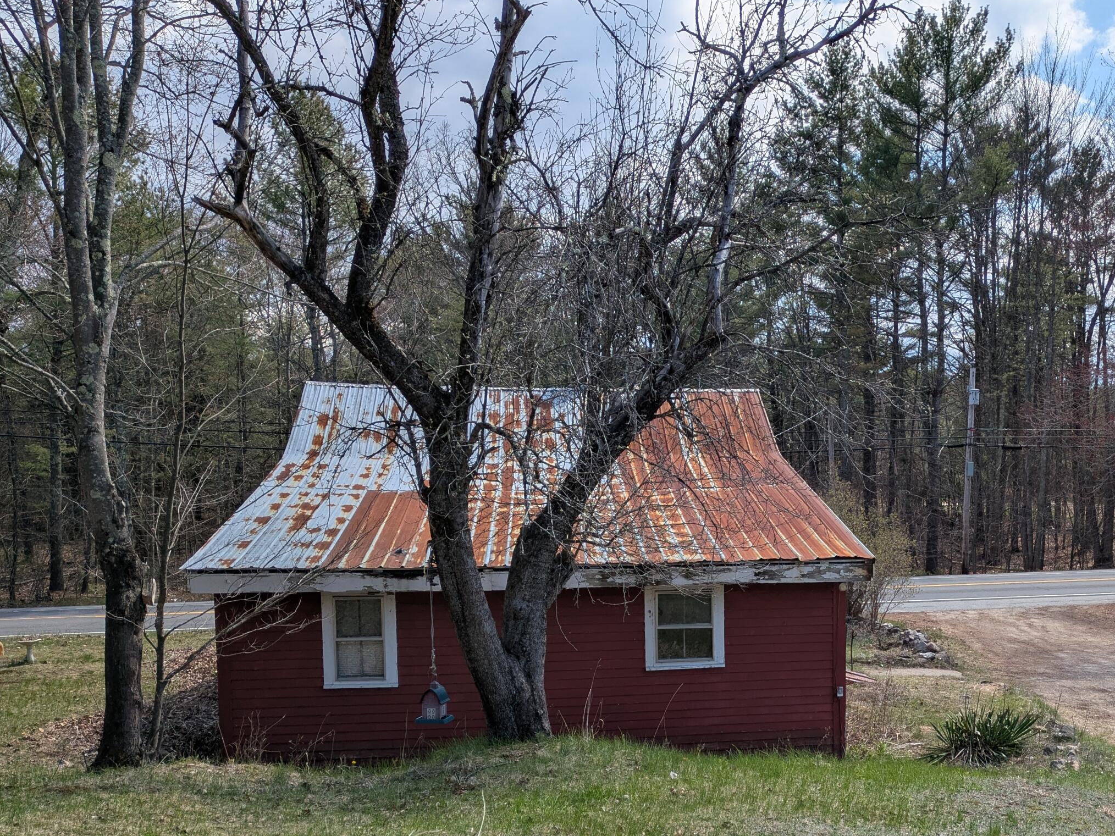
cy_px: 580
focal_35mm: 37
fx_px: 1192
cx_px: 727
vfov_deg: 38.1
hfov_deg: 49.4
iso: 42
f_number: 1.89
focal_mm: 5.43
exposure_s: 1/2841
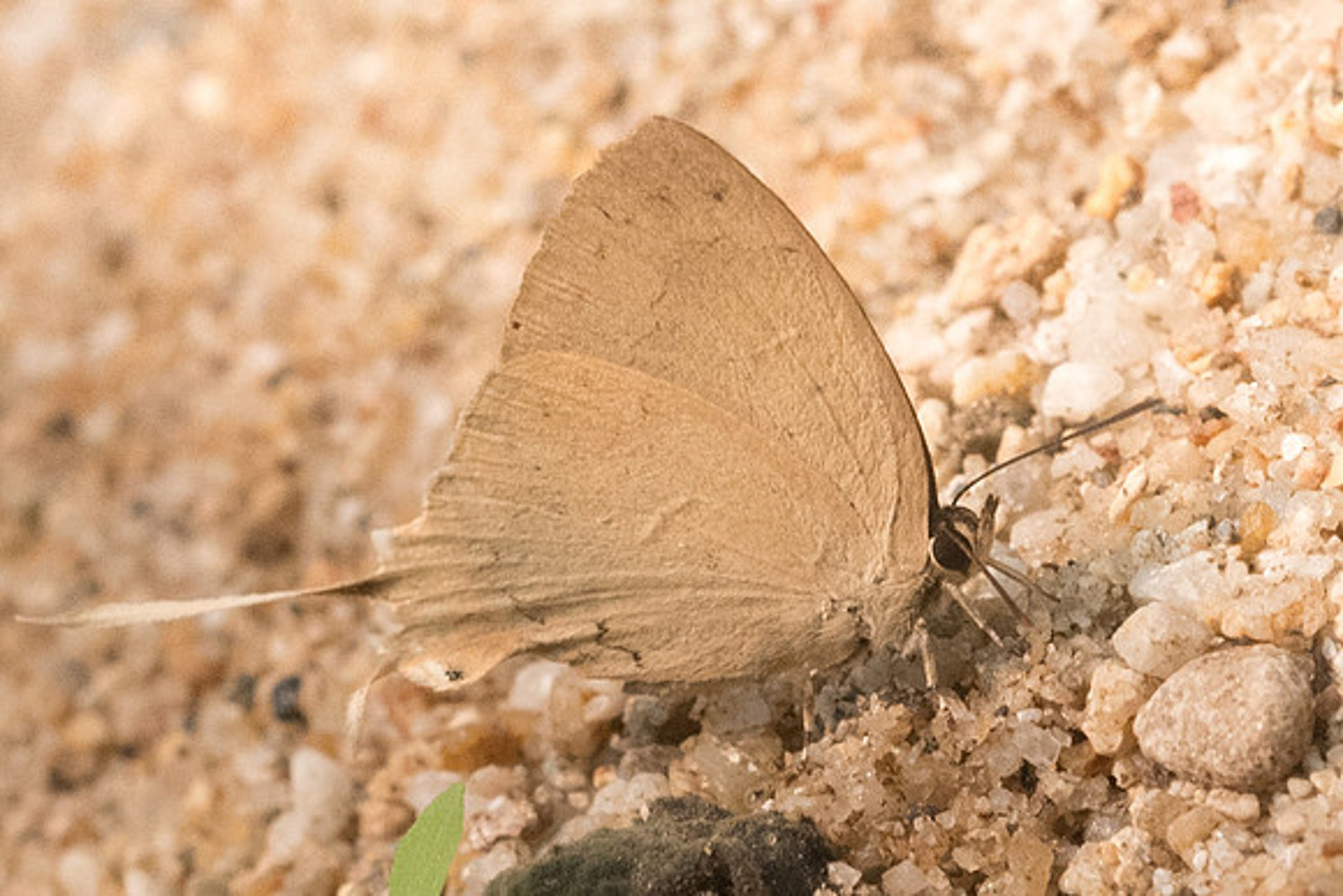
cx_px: 792
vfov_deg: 1.5
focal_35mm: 901
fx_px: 33632
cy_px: 407
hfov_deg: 2.3
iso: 1250
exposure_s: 1/1000
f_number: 10
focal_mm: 150
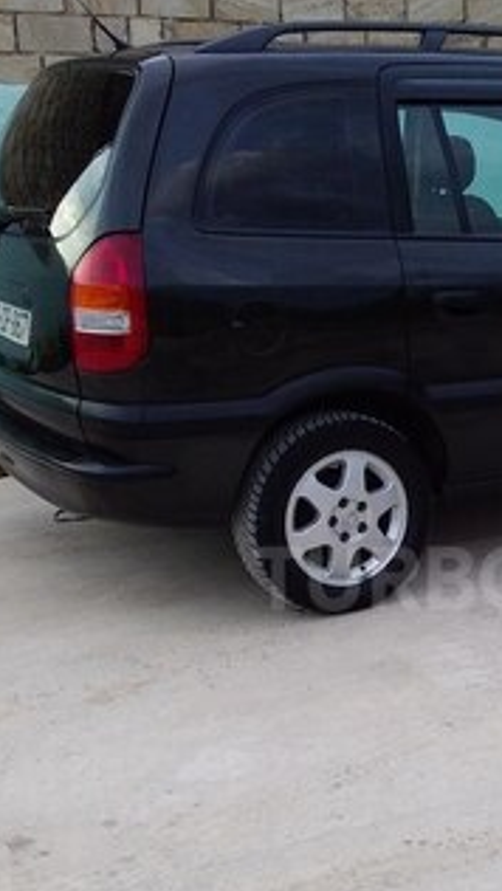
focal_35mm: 53
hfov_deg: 22.0
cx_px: 471
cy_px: 578
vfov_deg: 38.8
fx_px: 1253
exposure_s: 1/121
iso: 40
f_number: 2.2
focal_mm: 3.3
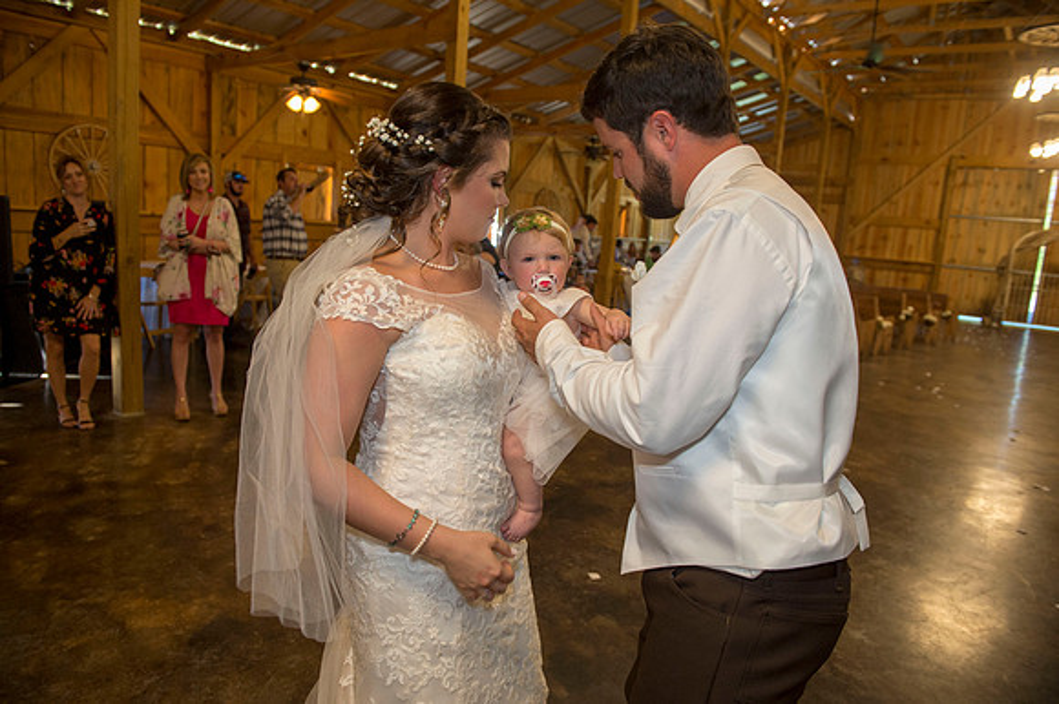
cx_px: 530
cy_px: 352
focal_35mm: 24
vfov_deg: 53.1
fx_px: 706
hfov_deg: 73.8
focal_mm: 24
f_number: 4
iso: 1600
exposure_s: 1/125
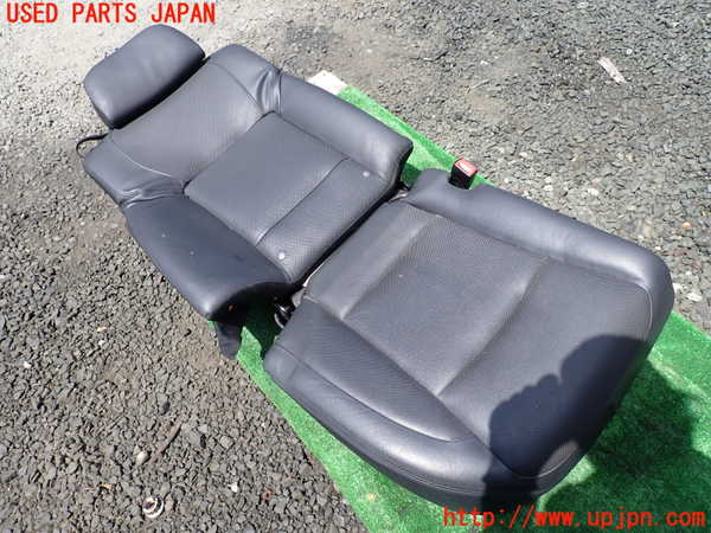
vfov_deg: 54.9
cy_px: 266
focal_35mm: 25
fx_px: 513
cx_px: 356
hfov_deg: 69.4
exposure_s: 1/640
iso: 100
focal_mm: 4.5
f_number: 2.8
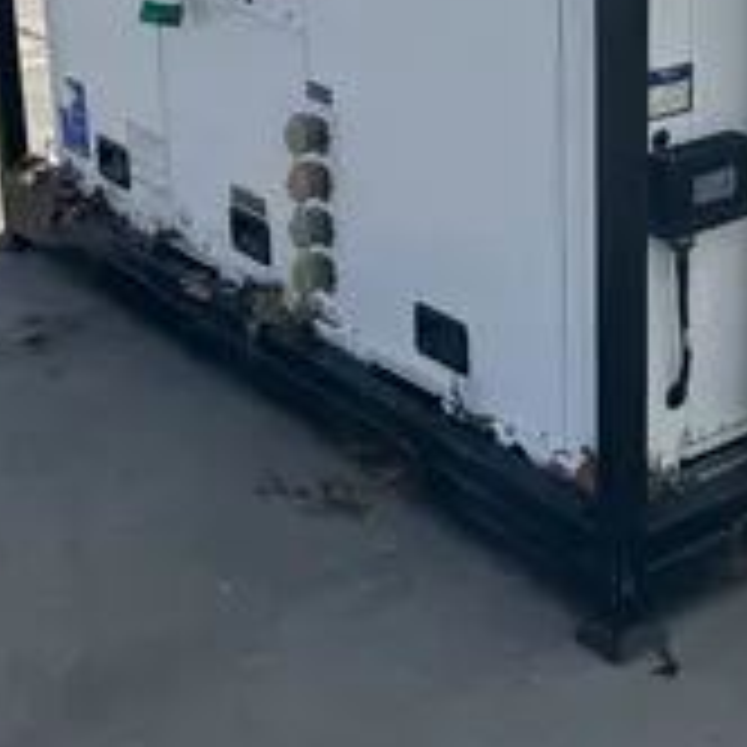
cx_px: 662
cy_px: 65
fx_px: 1856
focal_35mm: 76
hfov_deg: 22.3
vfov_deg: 22.2
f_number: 1.6
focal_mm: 5.1
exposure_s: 1/4484
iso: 50
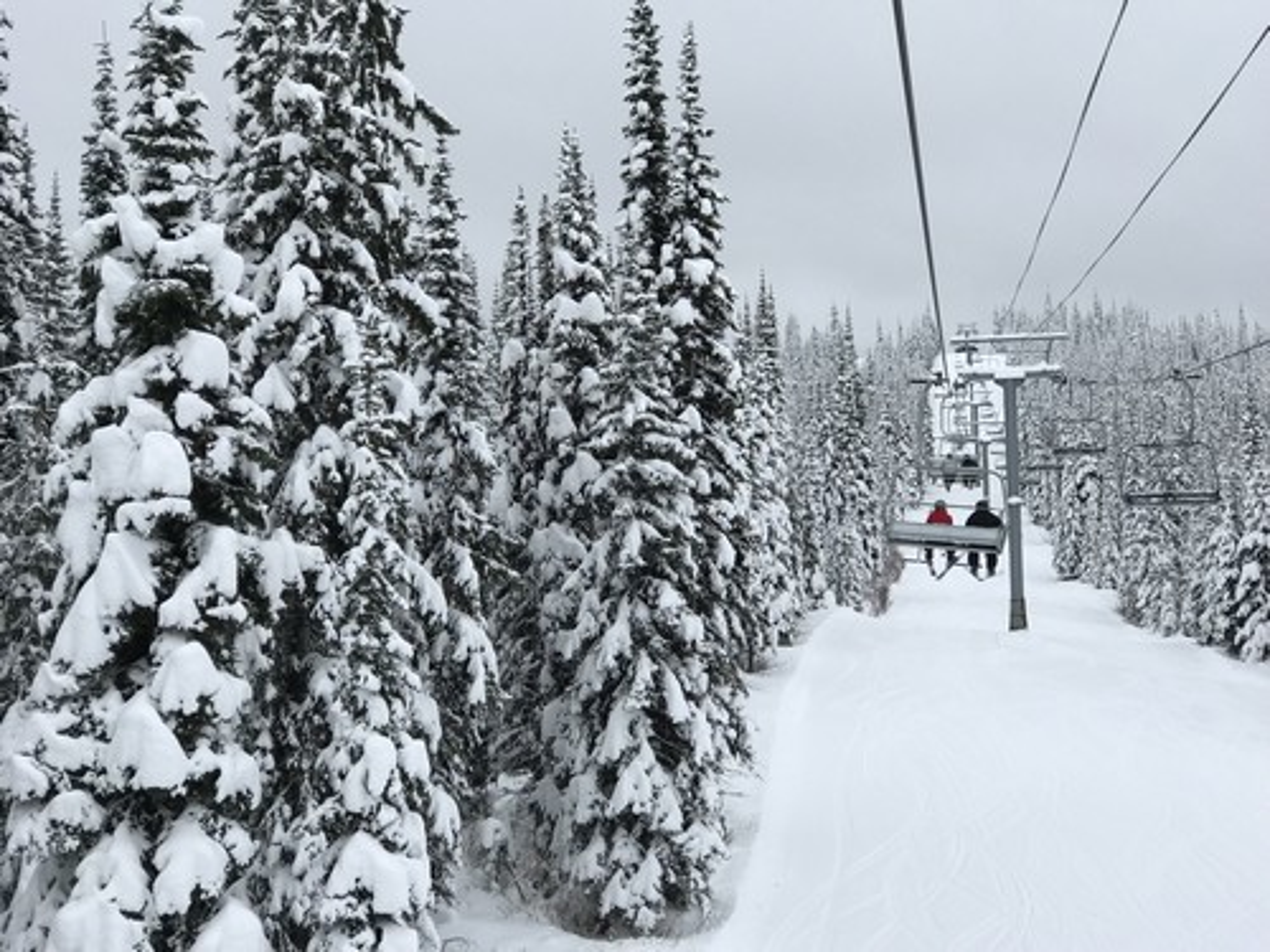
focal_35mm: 57
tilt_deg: +7.3
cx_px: 635
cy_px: 476
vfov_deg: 25.7
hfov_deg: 33.8
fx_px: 2091
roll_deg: -0.2
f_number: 2.8
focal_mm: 6.6
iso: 20
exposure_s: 1/190
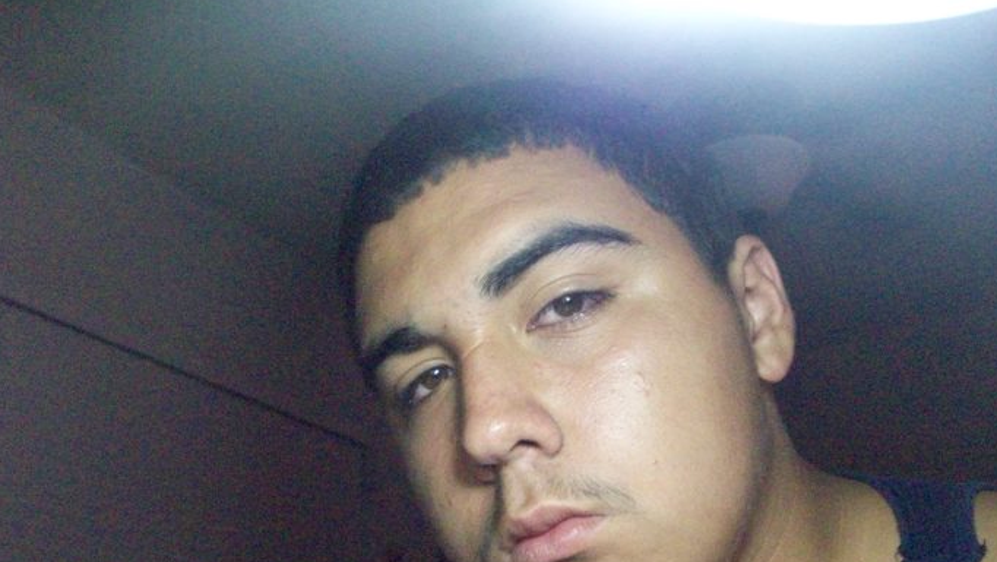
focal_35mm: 38
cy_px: 355
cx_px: 500
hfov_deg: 52.8
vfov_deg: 31.1
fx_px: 1005
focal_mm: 5.7
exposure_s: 1/45.5
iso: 800
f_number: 2.8
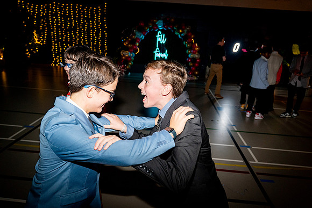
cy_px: 104
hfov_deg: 67.4
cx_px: 156
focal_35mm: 27
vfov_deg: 48.0
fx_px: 234
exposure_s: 1/100
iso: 1250
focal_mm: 27
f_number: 4
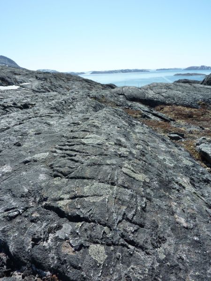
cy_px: 140
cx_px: 106
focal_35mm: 25
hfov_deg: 54.9
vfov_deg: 69.4
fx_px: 203
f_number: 5
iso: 125
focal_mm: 4.1
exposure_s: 1/400
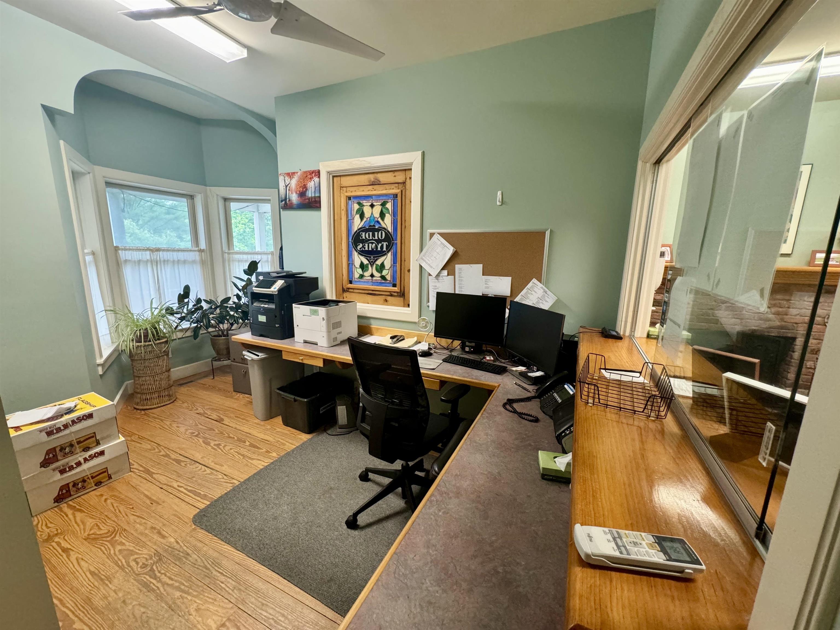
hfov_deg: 102.1
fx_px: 340
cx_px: 420
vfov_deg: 85.7
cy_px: 315
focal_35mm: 14
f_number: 2.2
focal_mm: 2.22
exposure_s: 1/60
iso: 500
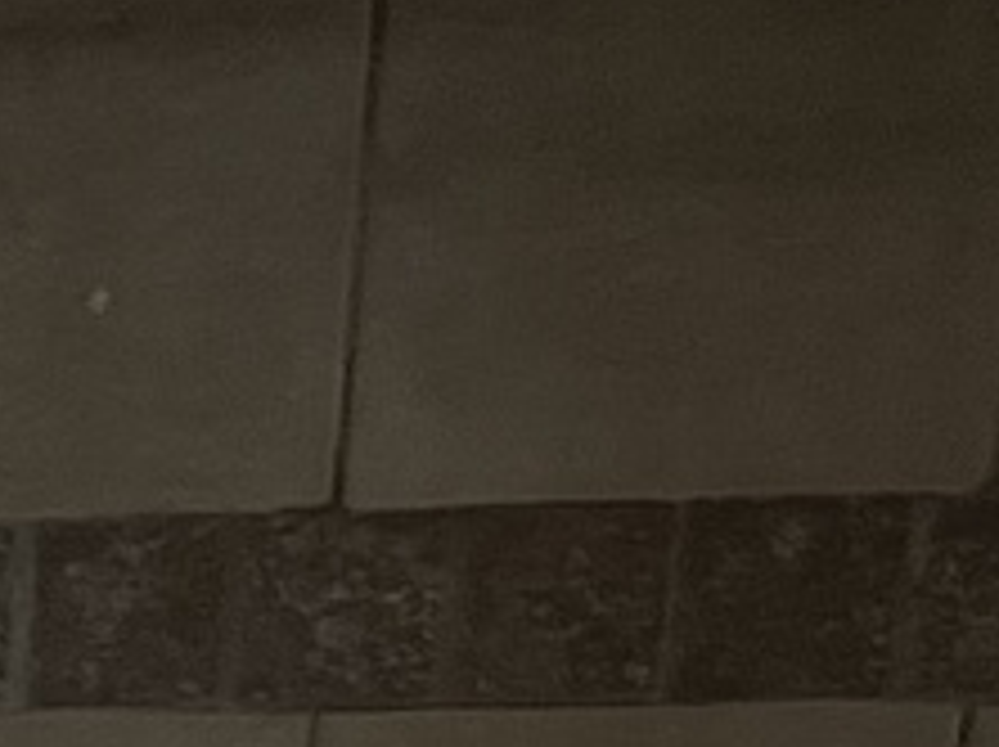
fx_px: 4872
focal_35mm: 169
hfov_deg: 9.7
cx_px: -1755
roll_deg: +0.2
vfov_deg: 8.1
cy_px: 1822
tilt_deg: -13.2
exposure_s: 1/28
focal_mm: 5.7
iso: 1000
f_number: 1.5
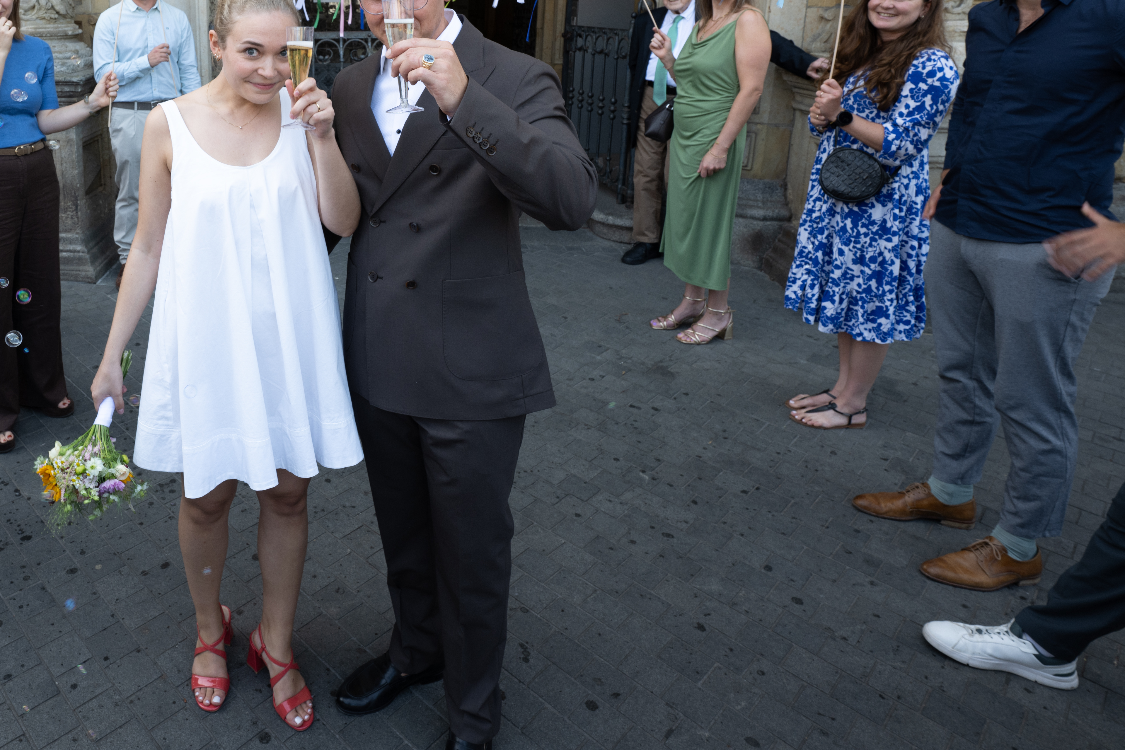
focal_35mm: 25
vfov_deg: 48.8
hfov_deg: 67.5
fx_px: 775
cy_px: 154
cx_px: 285
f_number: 7.1
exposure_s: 1/60
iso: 125
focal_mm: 15.5
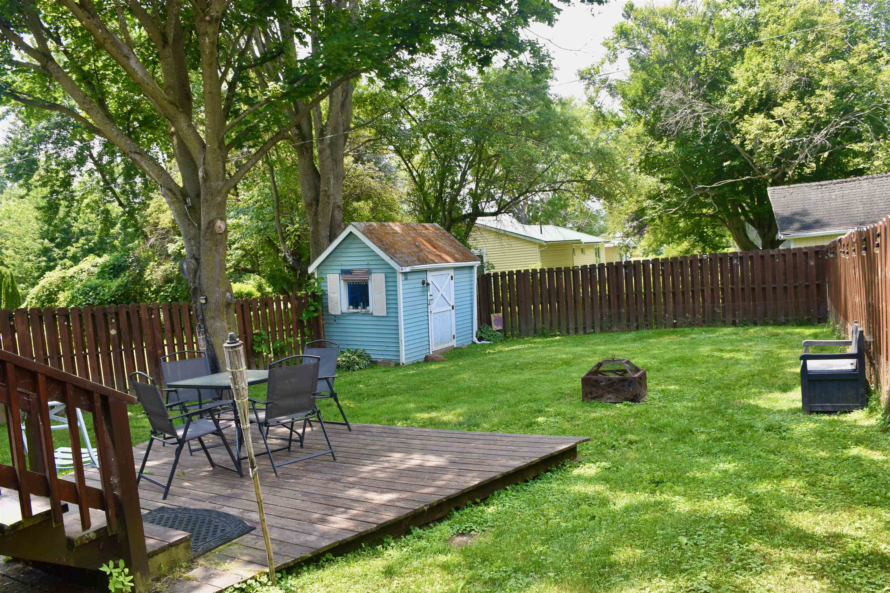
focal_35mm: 27
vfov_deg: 47.9
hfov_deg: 67.4
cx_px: 445
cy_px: 296
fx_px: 667
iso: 400
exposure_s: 1/250
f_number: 8
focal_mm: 18
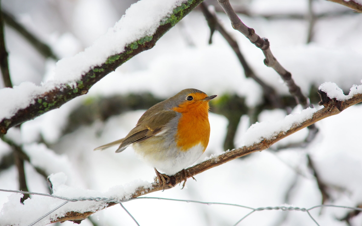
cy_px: 112
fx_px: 2121
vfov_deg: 6.1
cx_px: 182
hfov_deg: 9.8
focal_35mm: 215
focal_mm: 210
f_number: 5.6
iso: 1000
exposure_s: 1/640
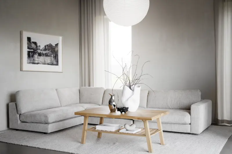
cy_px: 77
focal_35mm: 44
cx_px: 116
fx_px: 283
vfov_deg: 30.5
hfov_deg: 44.5
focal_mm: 44
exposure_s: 1/60
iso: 800
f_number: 4
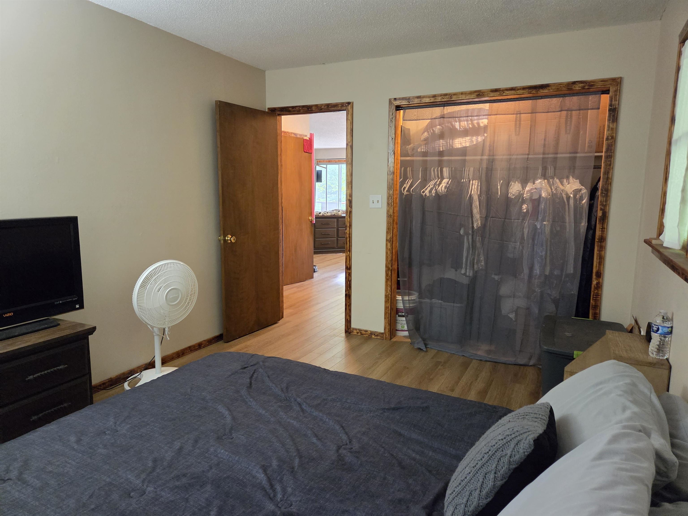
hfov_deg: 73.9
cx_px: 344
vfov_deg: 58.9
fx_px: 457
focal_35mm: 23
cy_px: 258
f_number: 1.8
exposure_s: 1/120
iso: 1250
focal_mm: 5.4
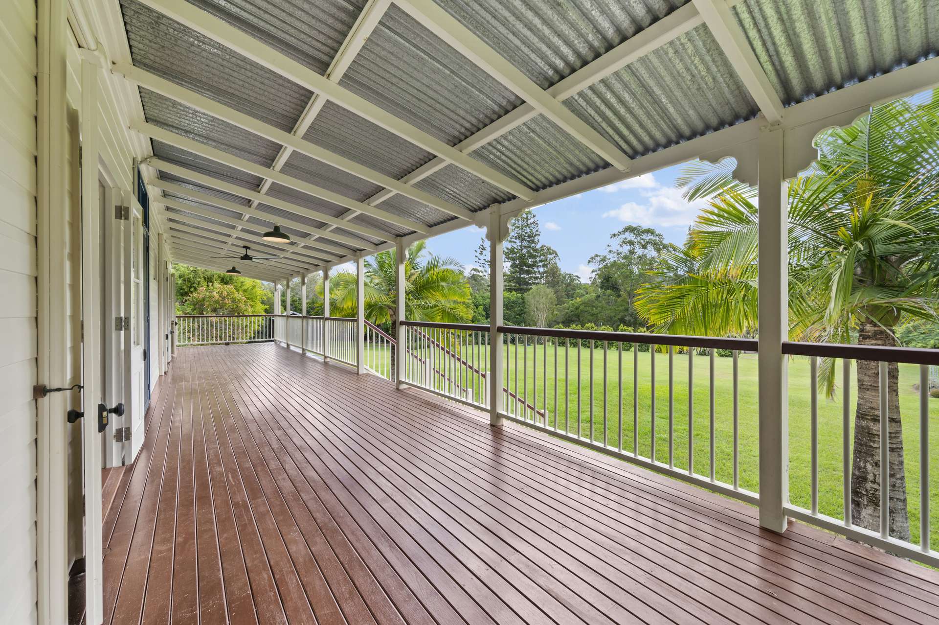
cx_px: 470
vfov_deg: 81.1
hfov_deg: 104.3
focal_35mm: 14
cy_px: 312
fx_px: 365
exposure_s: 1/20
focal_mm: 14
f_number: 11
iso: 320
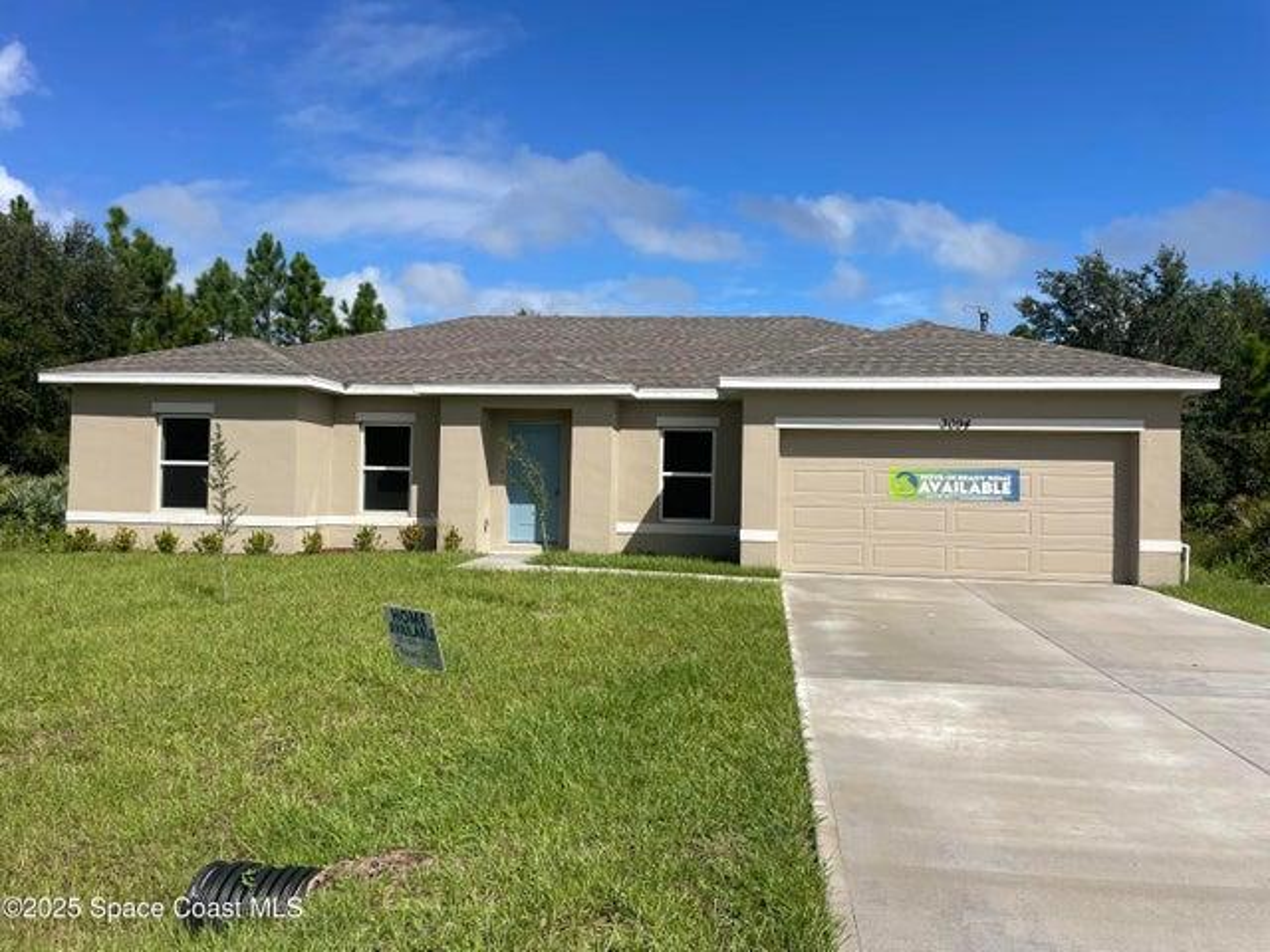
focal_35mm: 26
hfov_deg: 67.3
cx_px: 635
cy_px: 476
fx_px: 954
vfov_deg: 53.1
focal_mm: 4.2
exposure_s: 1/5291
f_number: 1.6
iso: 32
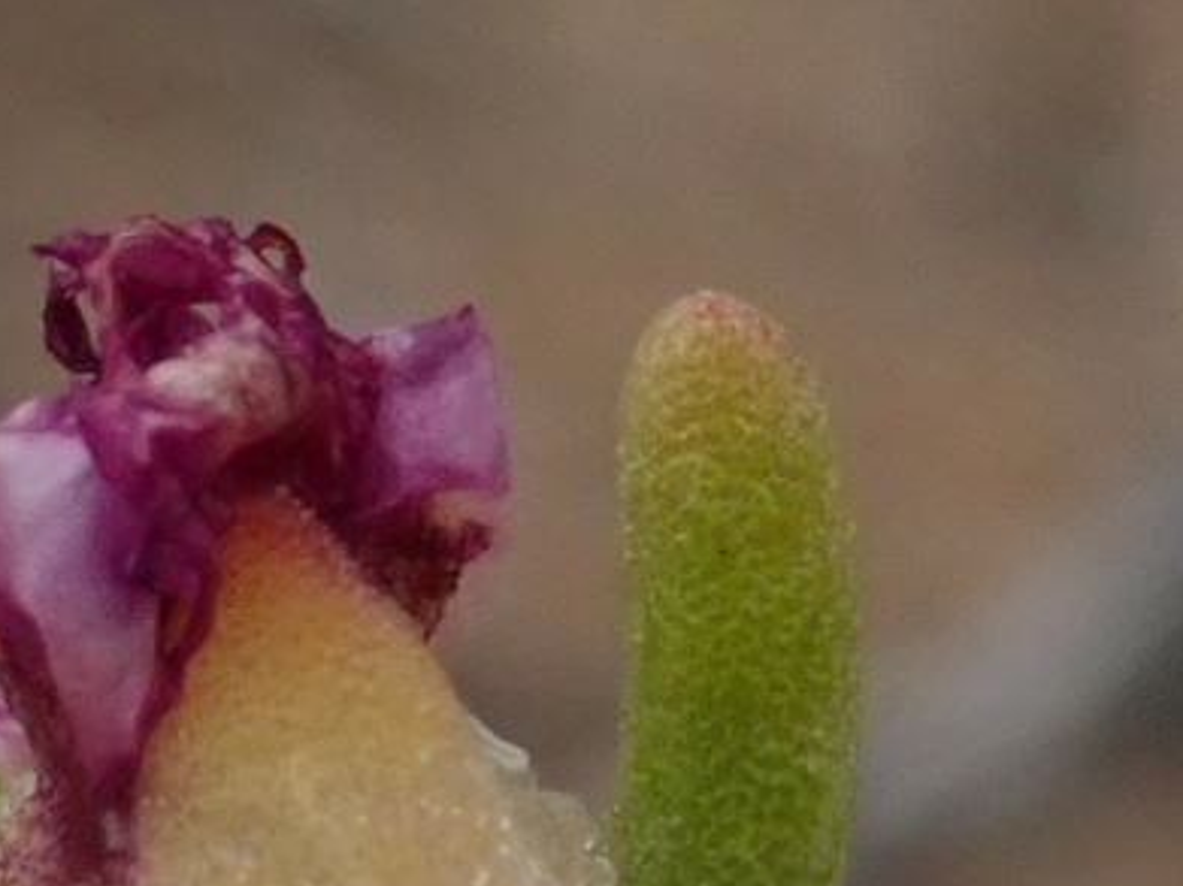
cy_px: 1004
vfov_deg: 3.4
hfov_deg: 4.6
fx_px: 14862
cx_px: 493
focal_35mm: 435
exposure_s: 1/320
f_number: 6.3
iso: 250
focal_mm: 15.41
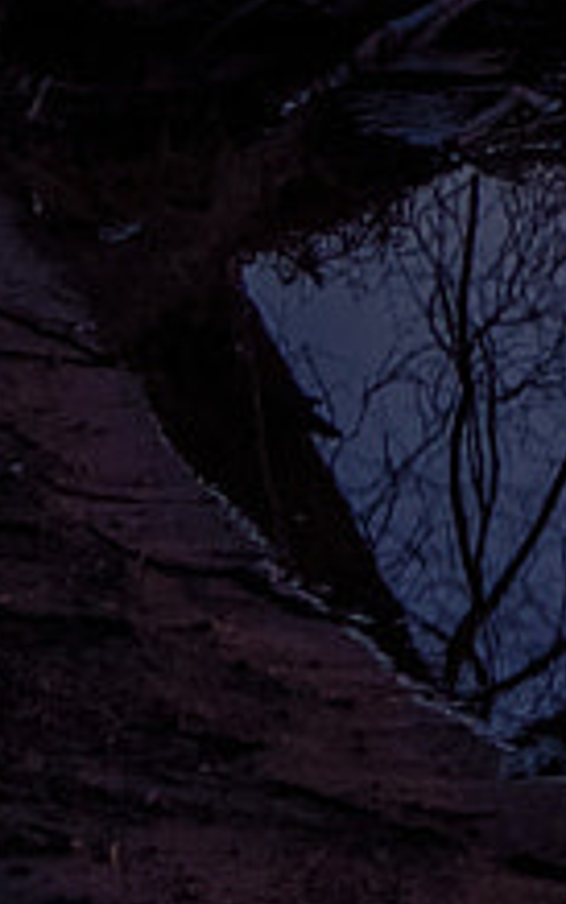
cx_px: 2103
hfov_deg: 4.6
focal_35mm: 268
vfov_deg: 7.2
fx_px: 6610
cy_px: -1564
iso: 400
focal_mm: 24
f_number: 11
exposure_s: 1/1.11
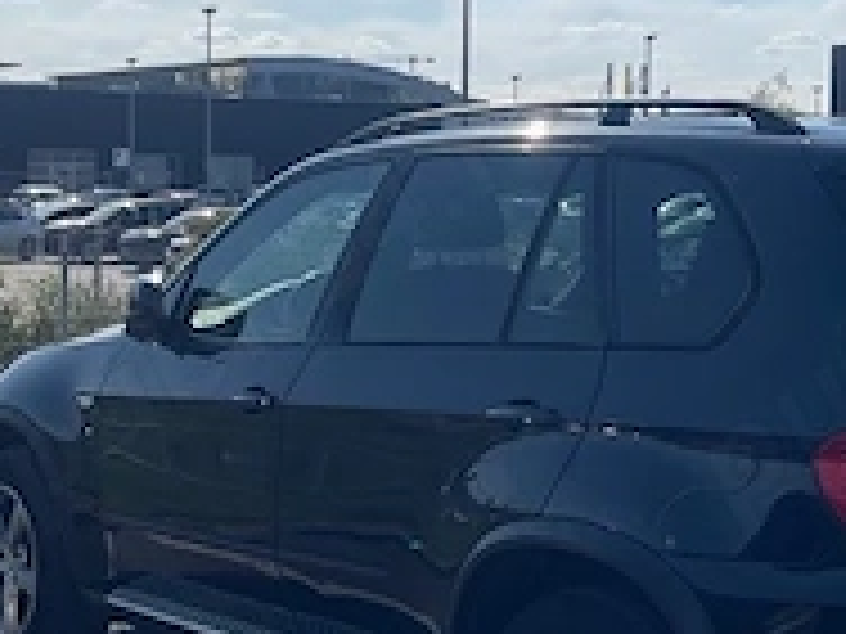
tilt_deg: -4.7
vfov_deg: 18.4
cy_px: 310
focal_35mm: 80
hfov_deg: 24.4
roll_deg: -1.0
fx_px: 1955
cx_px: 468
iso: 32
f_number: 1.6
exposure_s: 1/6993
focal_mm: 5.1
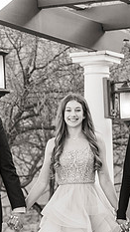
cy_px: 168
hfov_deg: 6.2
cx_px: 114
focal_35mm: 196
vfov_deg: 11.0
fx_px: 1202
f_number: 4
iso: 800
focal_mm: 75
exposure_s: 1/640
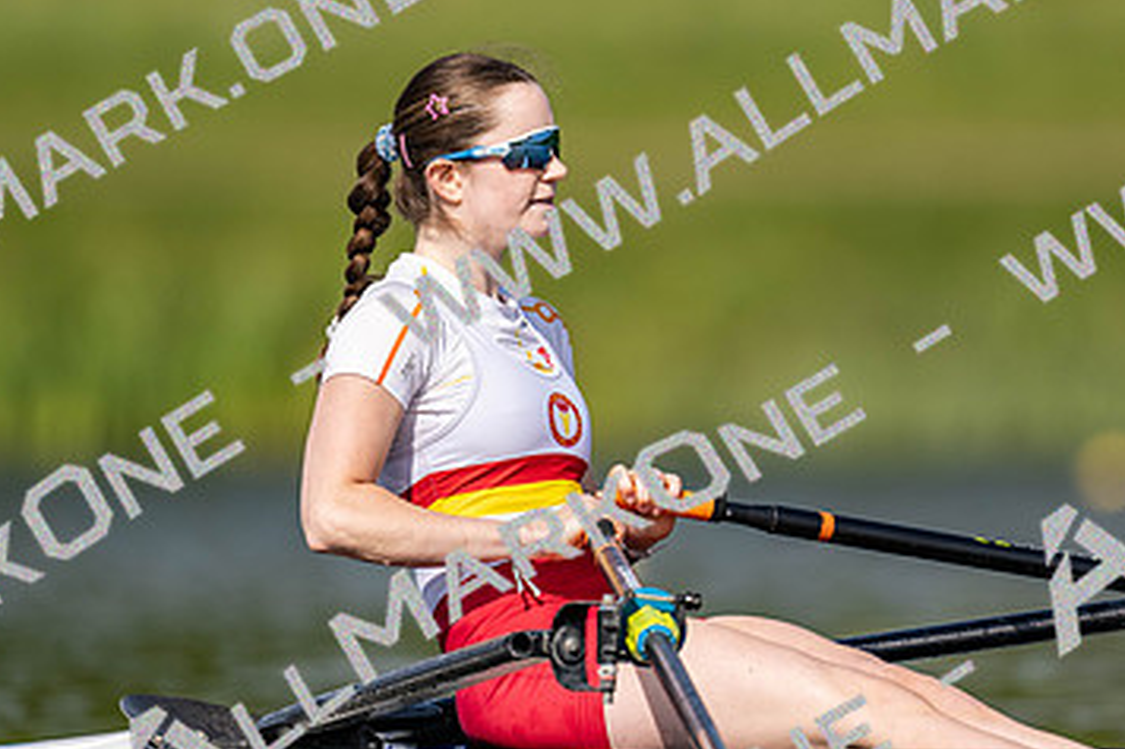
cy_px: 356
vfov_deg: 1.4
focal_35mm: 978
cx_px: 771
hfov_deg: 2.1
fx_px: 30547
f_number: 4
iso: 200
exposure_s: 1/2500
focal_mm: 600
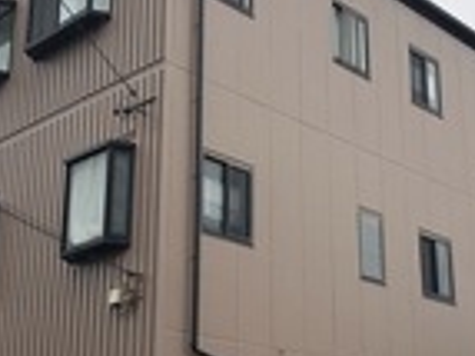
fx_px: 932
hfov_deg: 28.5
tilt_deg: +18.2
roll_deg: +0.5
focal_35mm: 68
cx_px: 294
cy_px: 216
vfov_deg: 21.5
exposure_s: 1/205
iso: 20
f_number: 1.8
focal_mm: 4
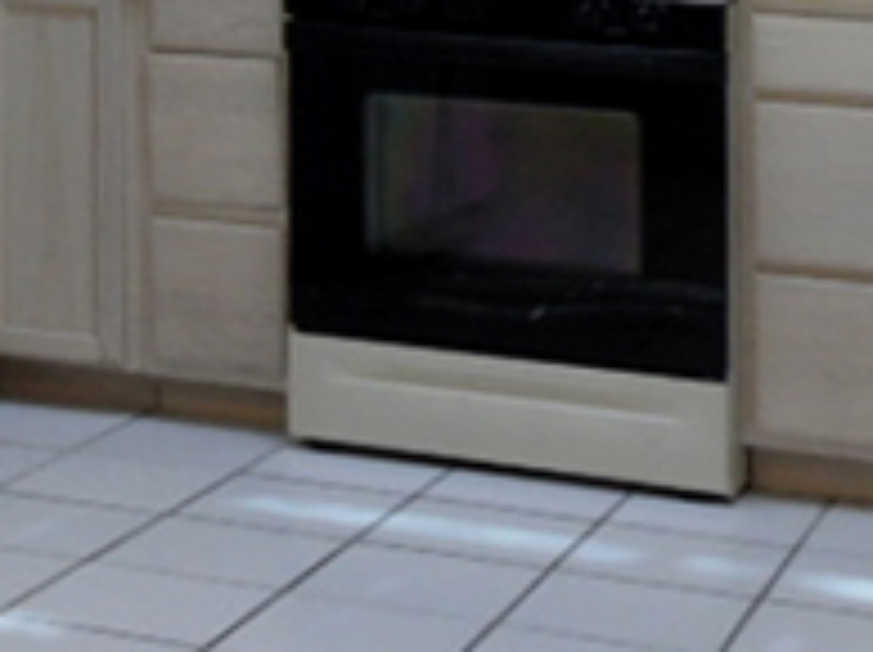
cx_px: 50
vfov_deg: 14.9
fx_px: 2494
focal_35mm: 99
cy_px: 189
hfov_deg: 19.4
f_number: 3.2
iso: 120
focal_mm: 3.9
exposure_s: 1/30
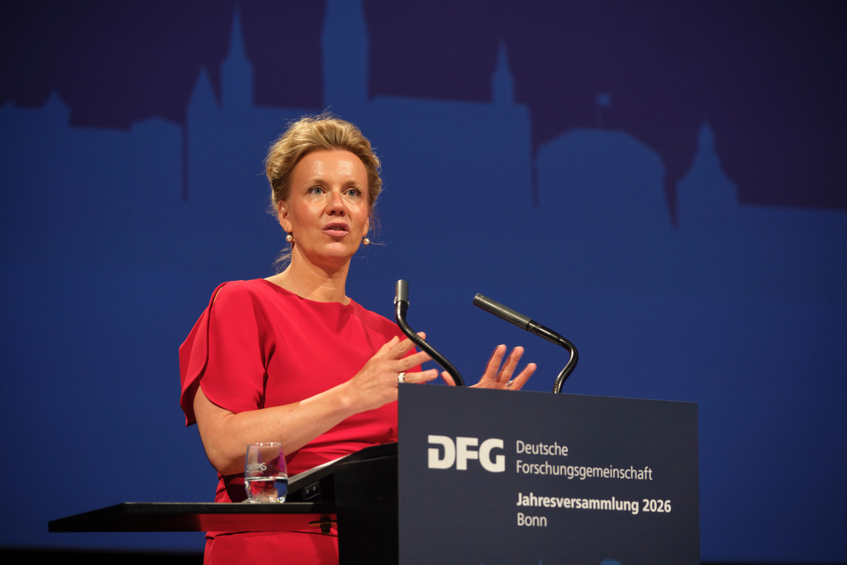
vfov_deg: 9.3
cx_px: 424
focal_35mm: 147
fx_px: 3458
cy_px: 282
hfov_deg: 14.0
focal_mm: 98.2
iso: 1250
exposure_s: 1/100
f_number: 3.2
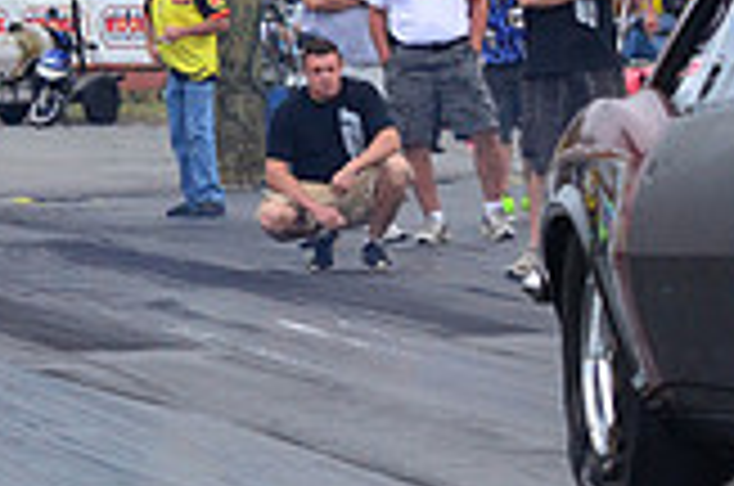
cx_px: 1207
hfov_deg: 5.1
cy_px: 256
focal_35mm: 400
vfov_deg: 3.4
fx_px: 8135
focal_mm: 75
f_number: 8
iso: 1000
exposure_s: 1/1000
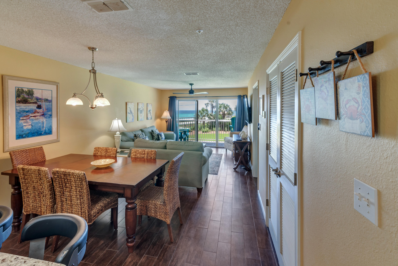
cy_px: 133
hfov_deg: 96.7
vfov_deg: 73.8
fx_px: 177
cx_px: 199
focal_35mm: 16
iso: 400
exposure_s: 1/20
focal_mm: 16
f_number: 9
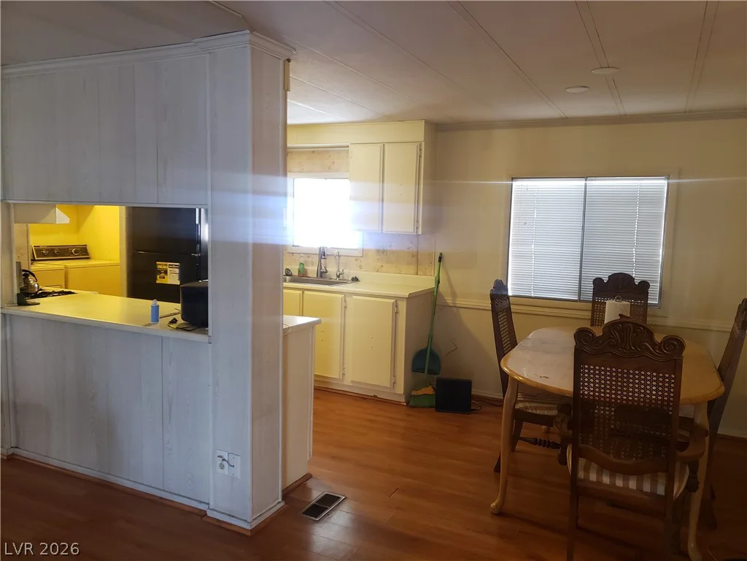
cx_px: 374
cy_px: 280
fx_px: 561
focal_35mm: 26
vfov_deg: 53.1
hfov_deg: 67.3
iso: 250
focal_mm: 4.3
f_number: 1.5
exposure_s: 1/24
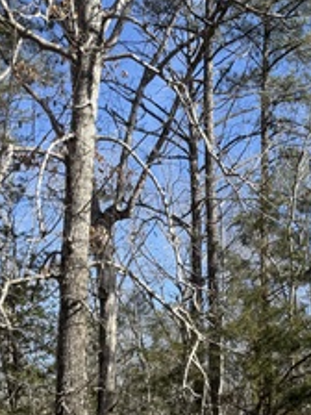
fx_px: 683
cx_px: 368
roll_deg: -0.6
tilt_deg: -0.2
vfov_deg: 30.4
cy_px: 451
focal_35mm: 57
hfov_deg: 23.5
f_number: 1.78
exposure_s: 1/1812
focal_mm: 6.76
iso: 80
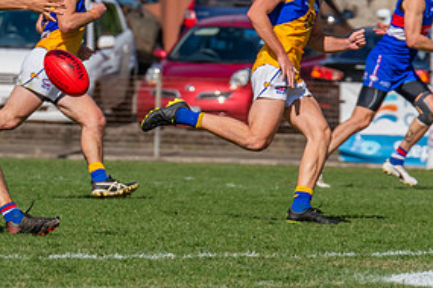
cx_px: -26
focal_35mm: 1016
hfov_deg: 2.0
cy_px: 65
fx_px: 12219
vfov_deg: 1.4
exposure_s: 1/1600
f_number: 10
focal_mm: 420
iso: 800
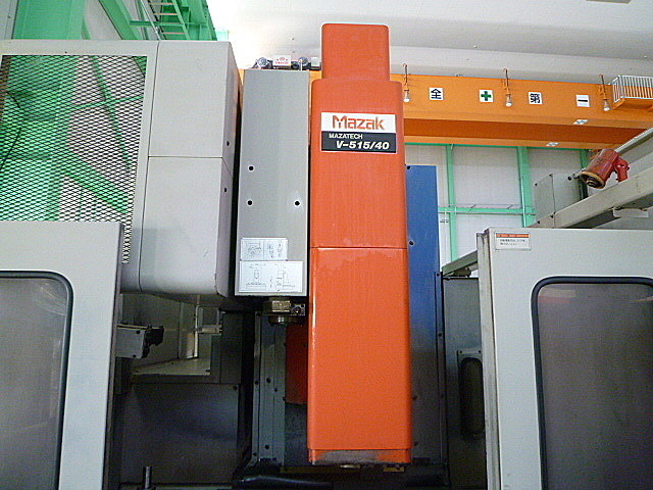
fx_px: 472
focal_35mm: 25
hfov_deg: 69.4
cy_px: 245
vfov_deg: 54.9
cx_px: 326
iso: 400
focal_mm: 4.5
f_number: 2.8
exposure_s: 1/25
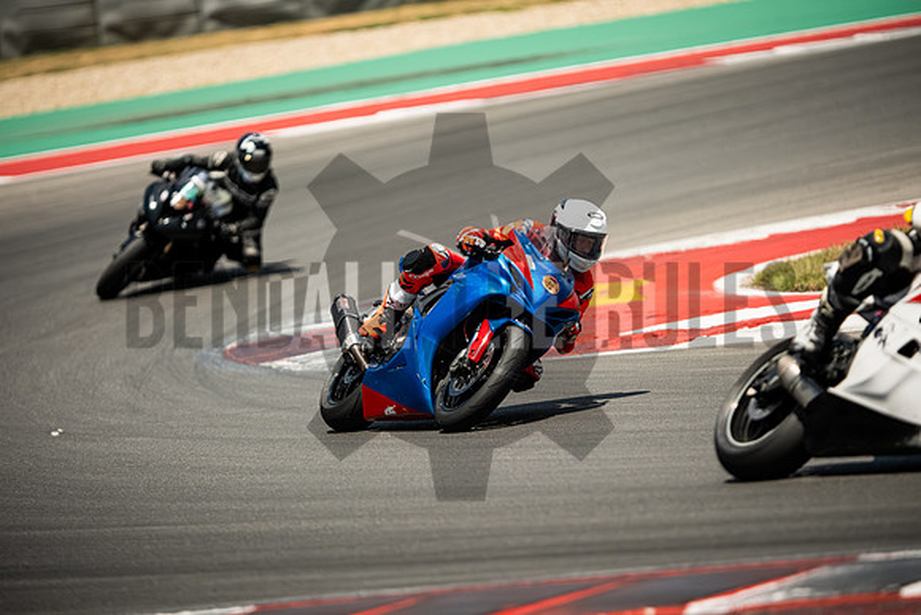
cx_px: 460
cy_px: 308
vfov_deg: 4.6
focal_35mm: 300
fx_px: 7676
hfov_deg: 6.9
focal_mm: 200
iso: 2000
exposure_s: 1/2000
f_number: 2
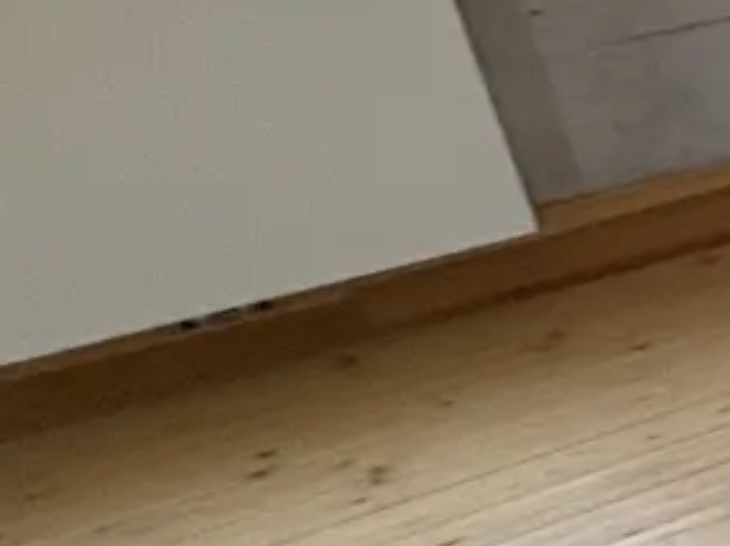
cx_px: 2376
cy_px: 100
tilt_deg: -20.5
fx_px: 1981
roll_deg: +1.0
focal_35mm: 94
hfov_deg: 10.5
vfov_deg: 15.6
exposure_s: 1/60
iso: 250
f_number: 2.2
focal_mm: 2.22
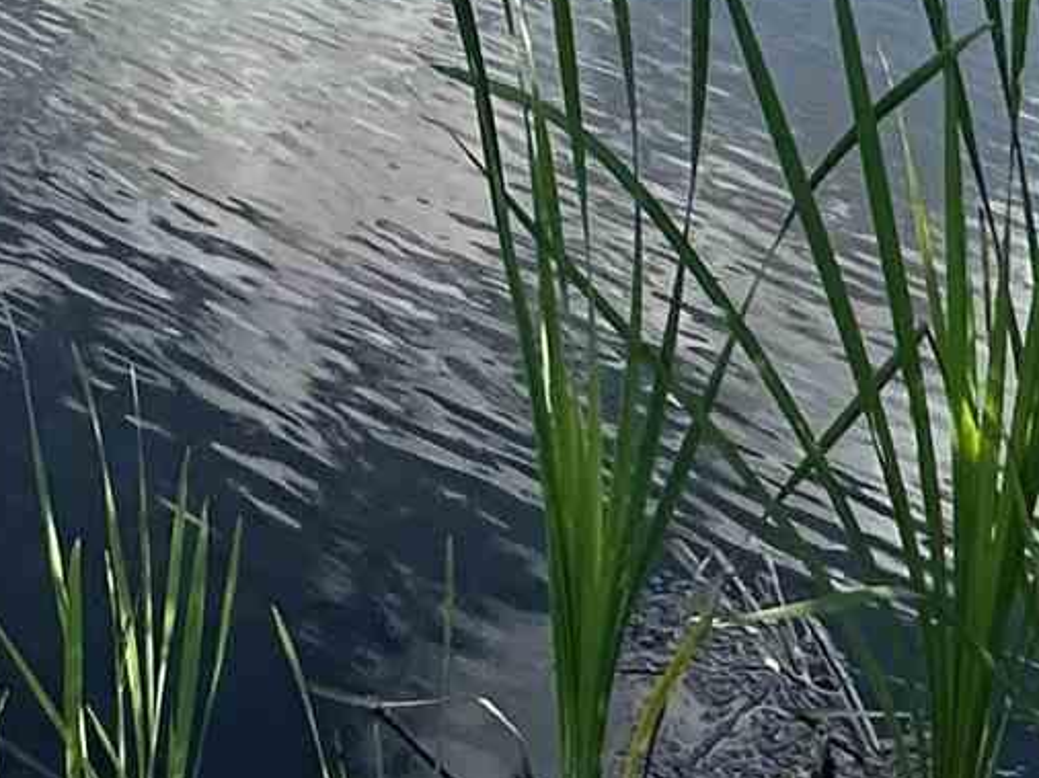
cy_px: -589
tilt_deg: -9.1
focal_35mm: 85
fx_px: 2550
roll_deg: -0.8
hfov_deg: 20.9
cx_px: -322
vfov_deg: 15.2
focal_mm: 2.22
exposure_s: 1/1233
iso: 50
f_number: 2.2
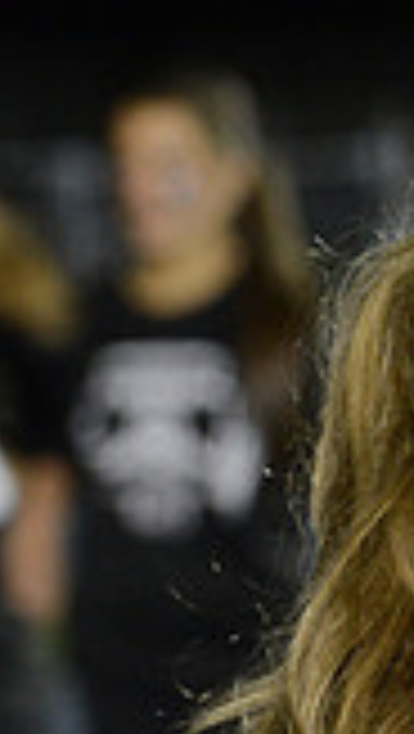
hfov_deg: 3.1
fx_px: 7630
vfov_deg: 5.5
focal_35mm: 392
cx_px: 1152
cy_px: 471
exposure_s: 1/100
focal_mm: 105
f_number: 5
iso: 3200
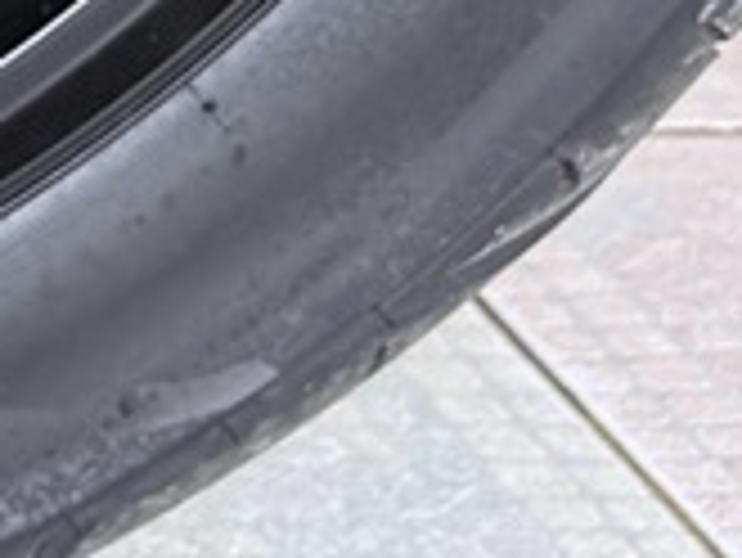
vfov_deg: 6.6
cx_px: -1533
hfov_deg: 8.2
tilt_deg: -6.4
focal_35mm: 202
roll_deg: +0.6
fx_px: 4333
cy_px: -1242
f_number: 1.6
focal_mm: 5.96
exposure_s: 1/122
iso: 100
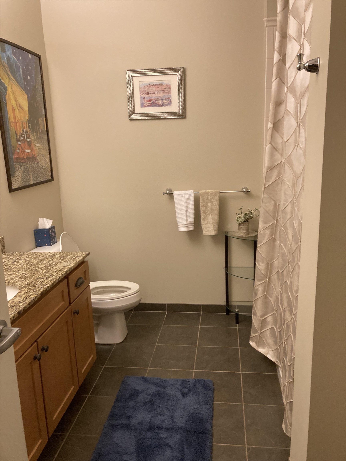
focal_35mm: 28
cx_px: 173
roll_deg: +1.8
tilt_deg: -10.8
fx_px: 373
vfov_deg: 63.4
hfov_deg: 49.7
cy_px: 230
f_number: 1.8
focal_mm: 3.99
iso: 200
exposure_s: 1/60
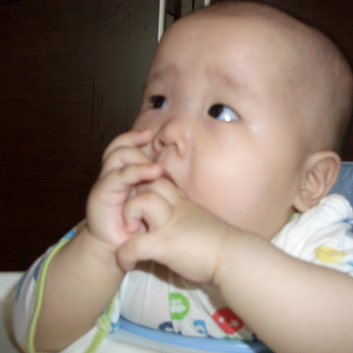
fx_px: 450
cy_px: 176
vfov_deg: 42.8
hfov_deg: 42.6
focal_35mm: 39
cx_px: 211
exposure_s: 1/60
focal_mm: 7.1
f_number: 2.8
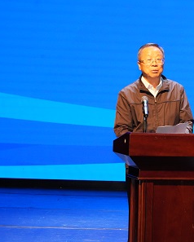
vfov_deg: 10.8
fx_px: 1283
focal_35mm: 179
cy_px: 109
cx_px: 186
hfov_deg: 8.6
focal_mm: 105
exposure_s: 1/250
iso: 6400
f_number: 8
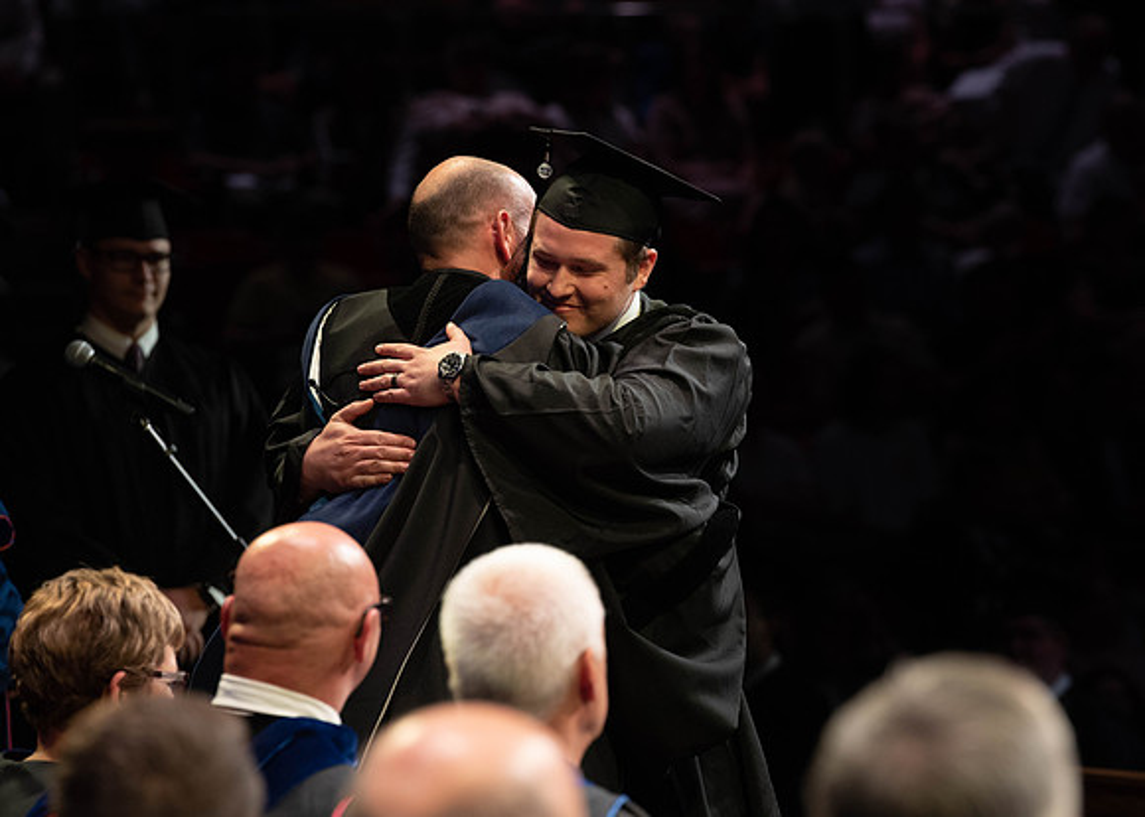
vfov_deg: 6.9
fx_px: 6735
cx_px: 673
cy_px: 368
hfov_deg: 9.7
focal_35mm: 207
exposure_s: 1/320
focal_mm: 180
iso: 1600
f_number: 4.5
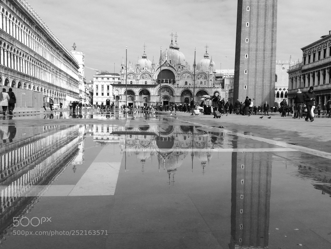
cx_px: 166
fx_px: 287
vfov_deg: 46.8
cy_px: 124
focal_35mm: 30
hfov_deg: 59.9
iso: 50
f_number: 2
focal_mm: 3.79
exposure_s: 1/1279
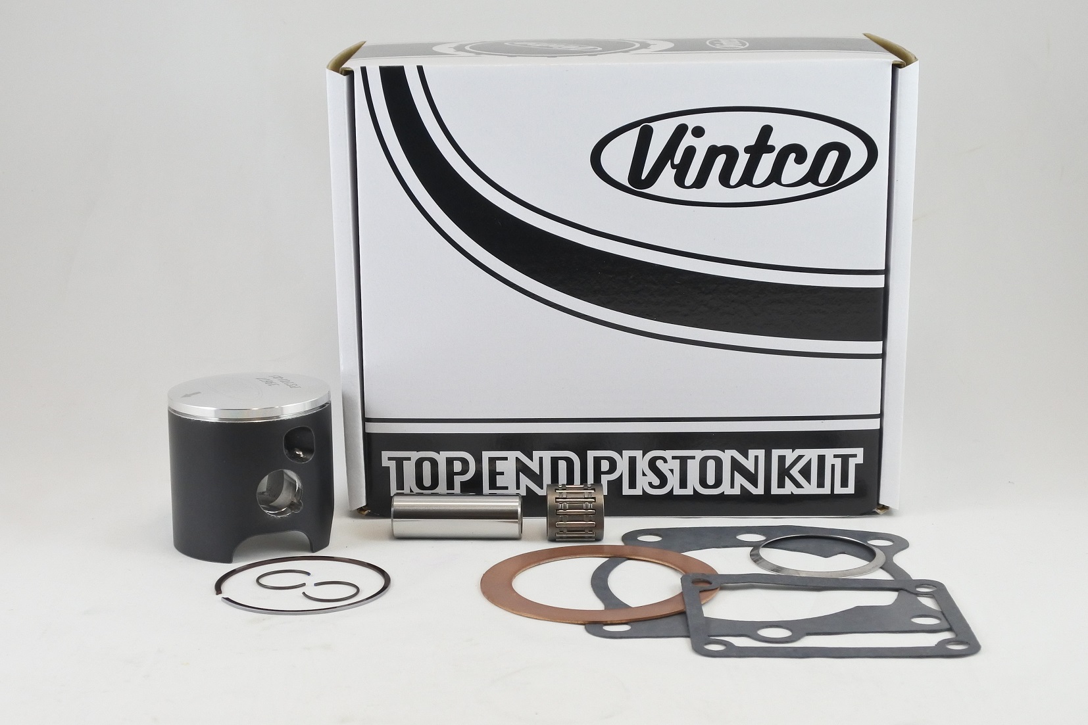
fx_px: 1330
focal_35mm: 44
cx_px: 544
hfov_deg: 44.5
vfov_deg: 30.5
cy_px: 362
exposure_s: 1/125
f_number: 4.5
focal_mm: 16.5
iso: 450
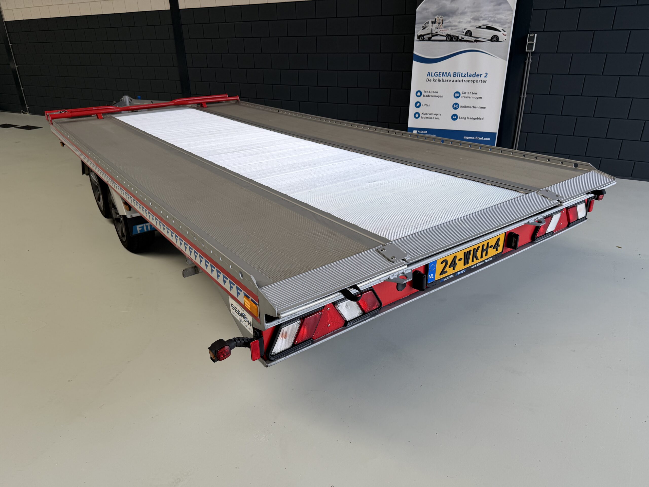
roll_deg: +0.7
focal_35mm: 24
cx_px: 324
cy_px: 244
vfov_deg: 56.8
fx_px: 450
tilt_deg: -24.4
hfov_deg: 71.6
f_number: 1.78
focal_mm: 6.76
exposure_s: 1/401
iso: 80
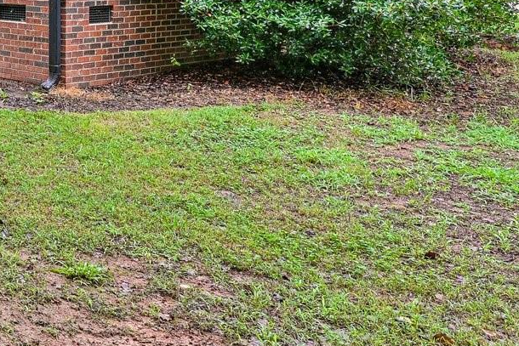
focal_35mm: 47
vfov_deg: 26.0
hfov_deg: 28.4
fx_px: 678
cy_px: -57
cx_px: -248
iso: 220
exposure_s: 1/15
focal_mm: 14
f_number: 8
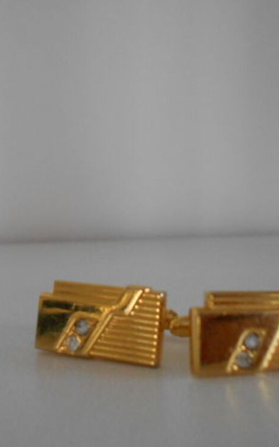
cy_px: 224
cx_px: 116
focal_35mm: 37
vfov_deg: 52.7
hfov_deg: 34.4
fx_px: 450
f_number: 3.2
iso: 400
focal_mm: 4.6
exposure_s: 1/30
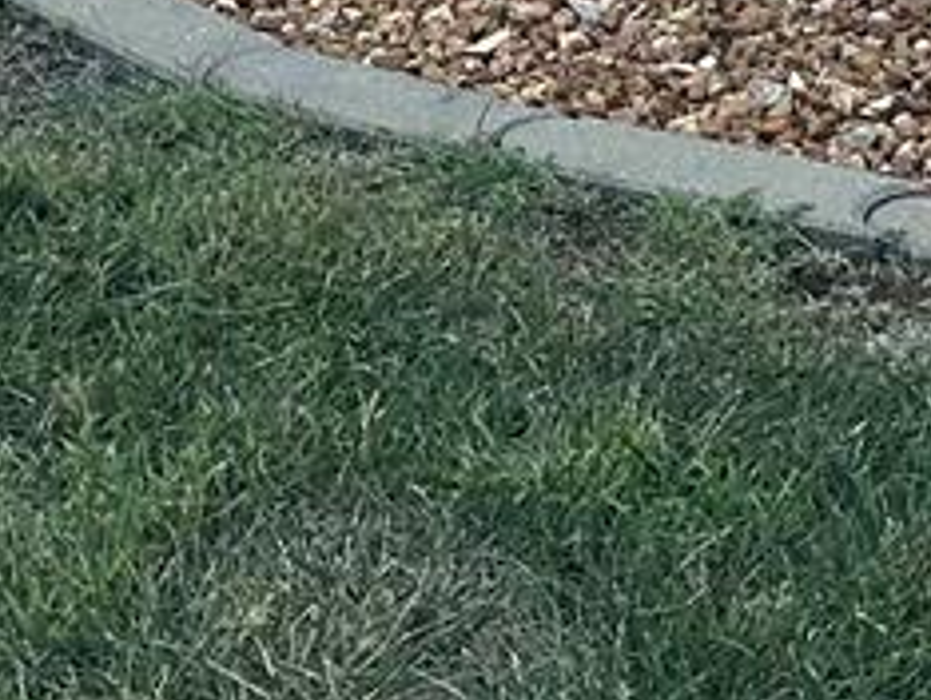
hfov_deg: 12.0
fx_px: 4415
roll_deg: -0.7
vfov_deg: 7.7
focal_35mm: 164
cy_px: -1491
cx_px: 493
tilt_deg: +4.2
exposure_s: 1/2660
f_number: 1.78
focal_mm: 6.86
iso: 80
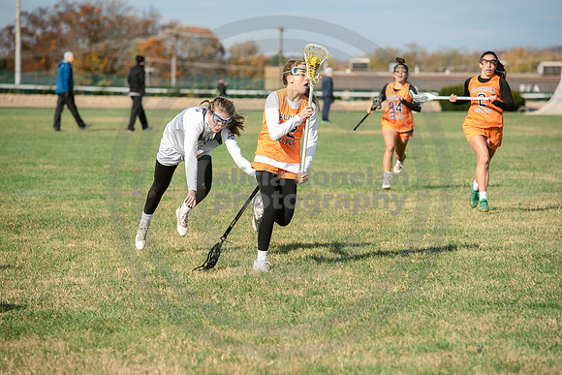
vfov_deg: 6.9
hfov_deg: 10.3
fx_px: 3123
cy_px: 188
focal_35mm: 200
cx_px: 281
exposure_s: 1/1600
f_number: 5
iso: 250
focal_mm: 200
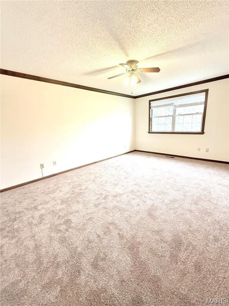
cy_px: 153
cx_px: 114
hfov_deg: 85.7
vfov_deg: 102.1
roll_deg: +2.8
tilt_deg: -12.7
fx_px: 123
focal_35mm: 14
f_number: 2.2
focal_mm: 2.22
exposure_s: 1/99
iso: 250
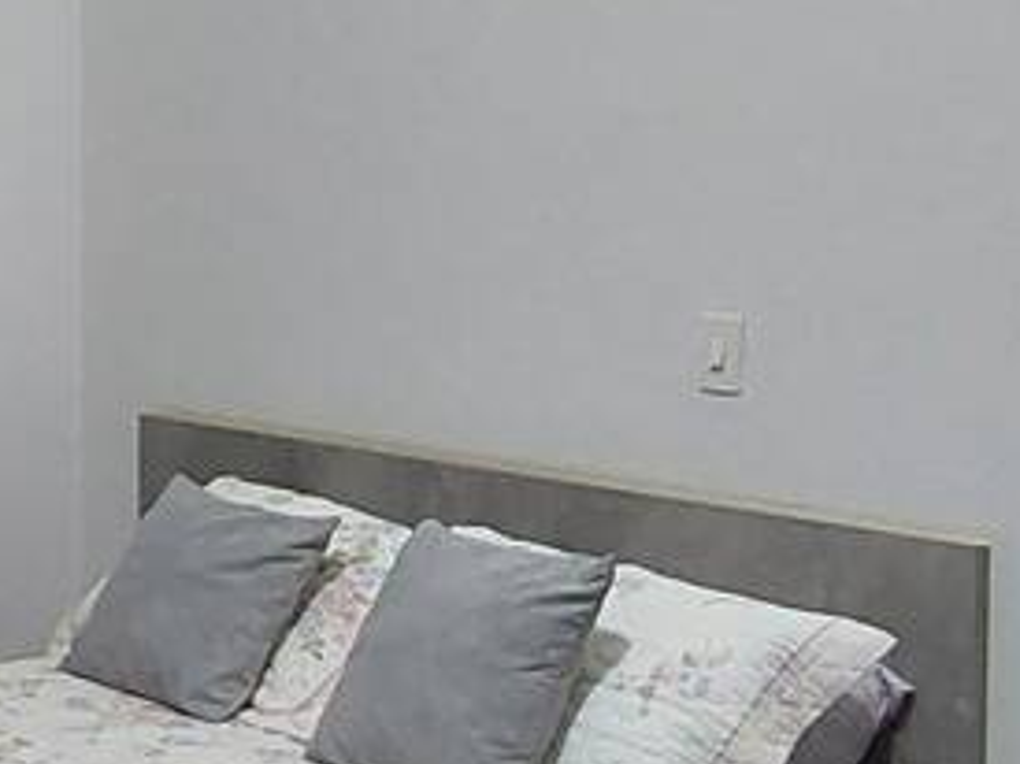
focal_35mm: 68
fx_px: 2003
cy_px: 297
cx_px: -93
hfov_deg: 26.4
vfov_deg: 21.6
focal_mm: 1.74
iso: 320
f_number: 2.2
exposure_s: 1/30
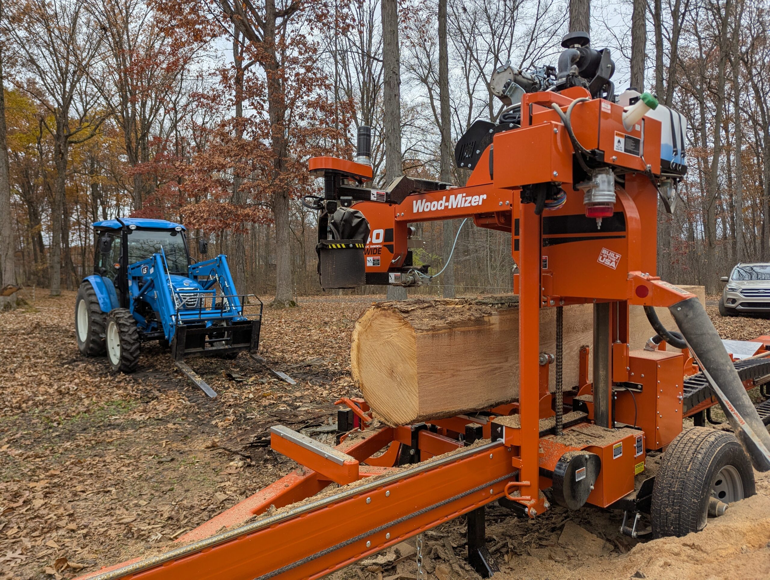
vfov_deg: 56.9
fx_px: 535
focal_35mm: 24
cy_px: 290
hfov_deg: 71.5
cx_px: 385
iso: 32
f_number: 1.85
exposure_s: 1/643
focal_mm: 6.81
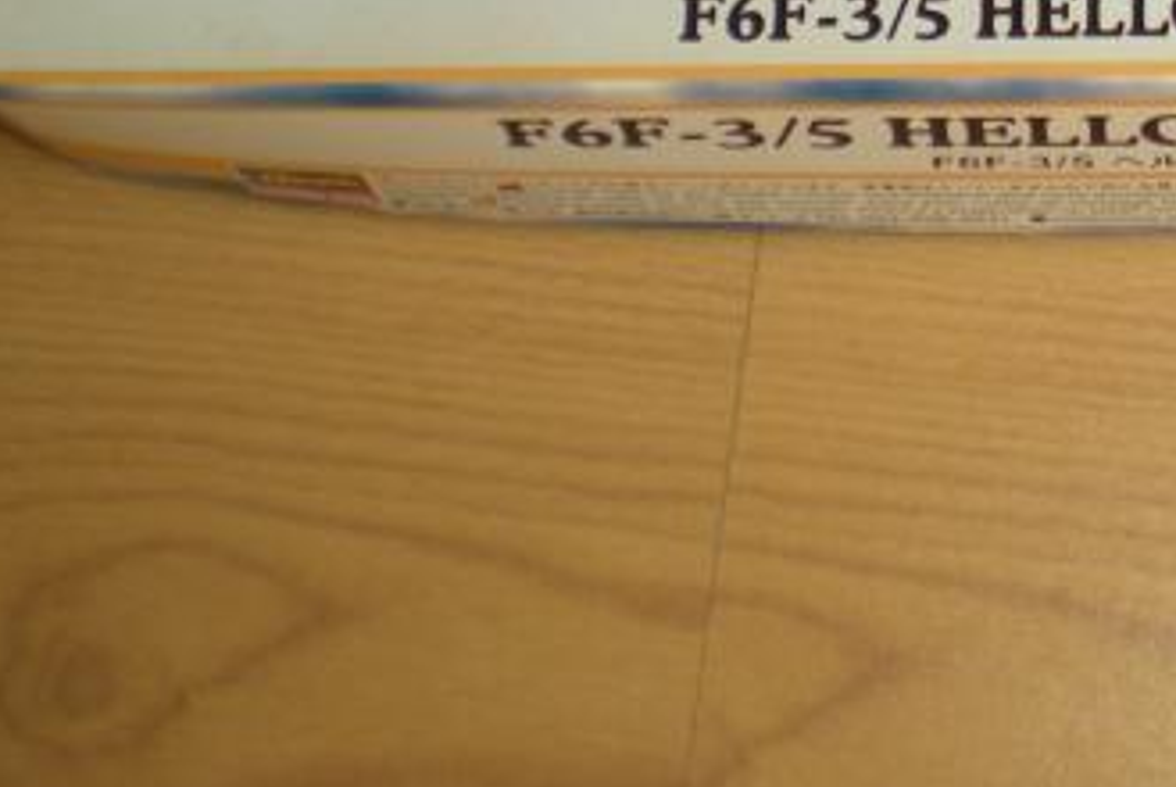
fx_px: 3139
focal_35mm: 96
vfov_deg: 13.7
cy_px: -258
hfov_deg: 20.4
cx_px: 1240
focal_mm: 6.3
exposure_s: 1/60.5
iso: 64
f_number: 3.1
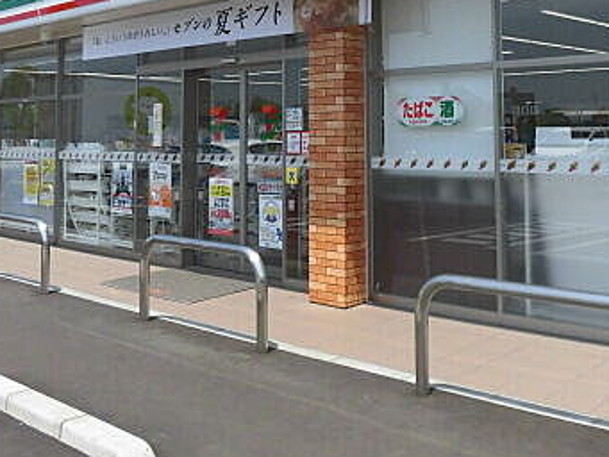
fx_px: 792
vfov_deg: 30.9
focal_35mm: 45
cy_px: 54
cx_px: 375
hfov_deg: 41.8
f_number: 7.8
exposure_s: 1/200
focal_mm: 4.3
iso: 100
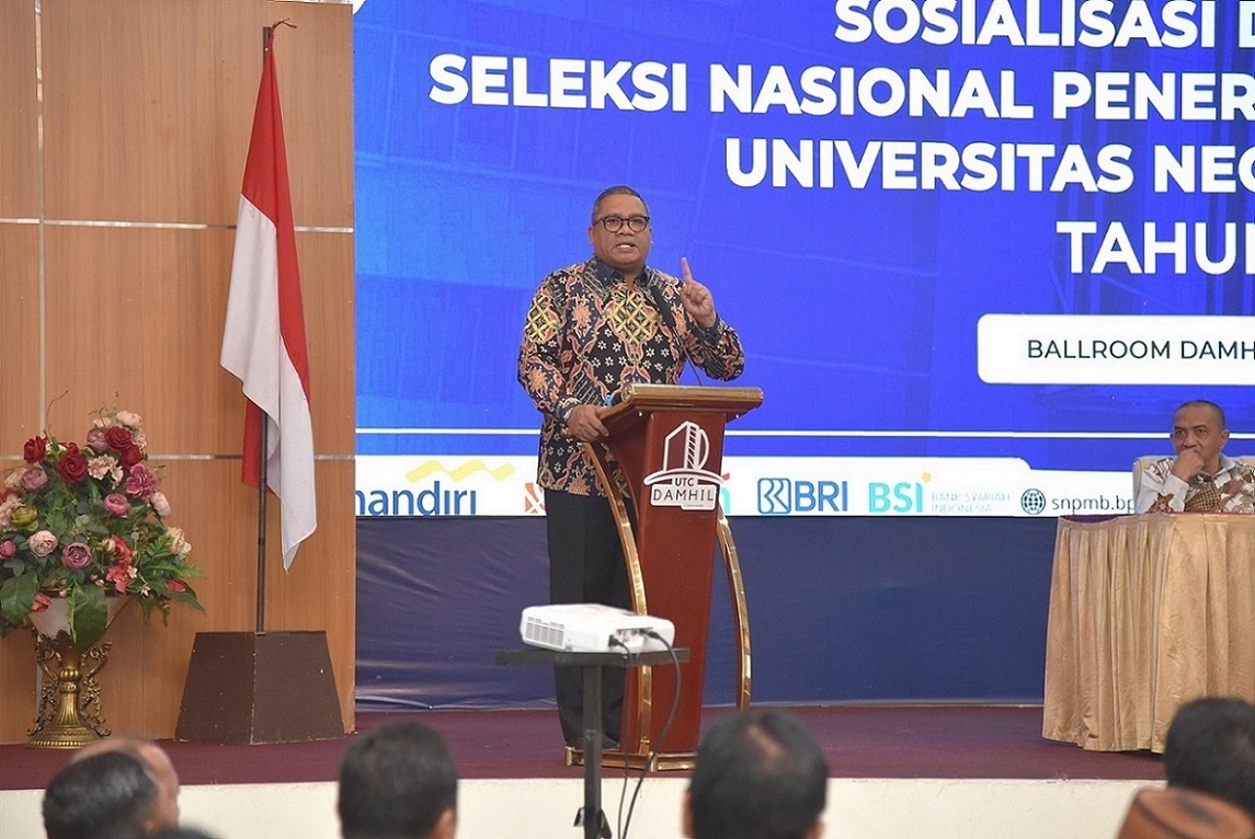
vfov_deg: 13.7
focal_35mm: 100
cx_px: 628
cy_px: 420
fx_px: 3490
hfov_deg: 20.4
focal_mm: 100
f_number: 4
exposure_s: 1/160
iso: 4500
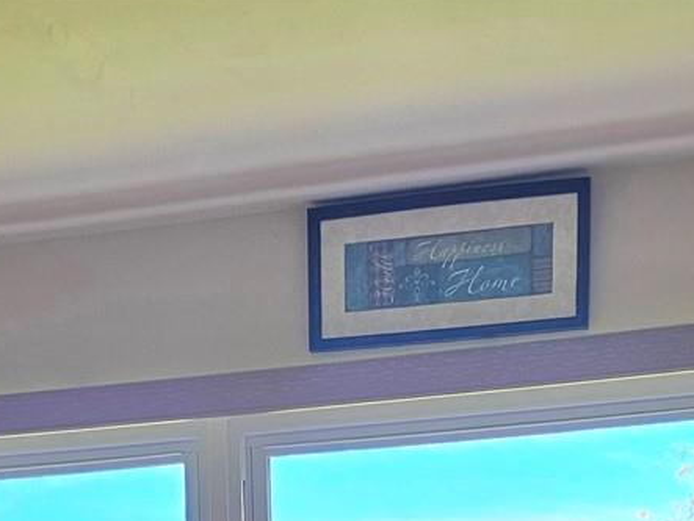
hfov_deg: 23.3
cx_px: 155
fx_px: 1665
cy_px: 931
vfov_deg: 15.4
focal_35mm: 83
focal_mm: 6.3
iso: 40
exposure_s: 1/120
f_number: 1.7
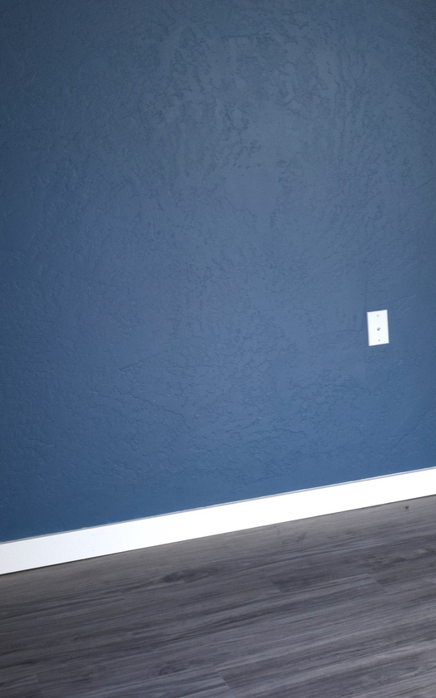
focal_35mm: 67
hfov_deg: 16.8
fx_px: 1273
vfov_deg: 30.2
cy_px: 185
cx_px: 731
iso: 400
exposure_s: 1/125
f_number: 5.6
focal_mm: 18
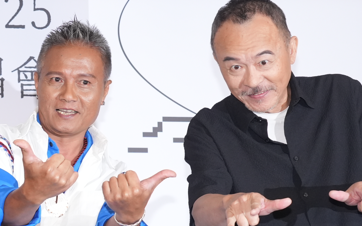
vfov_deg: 8.5
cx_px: -33
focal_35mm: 153
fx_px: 1510
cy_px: 223
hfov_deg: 13.4
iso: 2500
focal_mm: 52
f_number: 5.6
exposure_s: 1/200
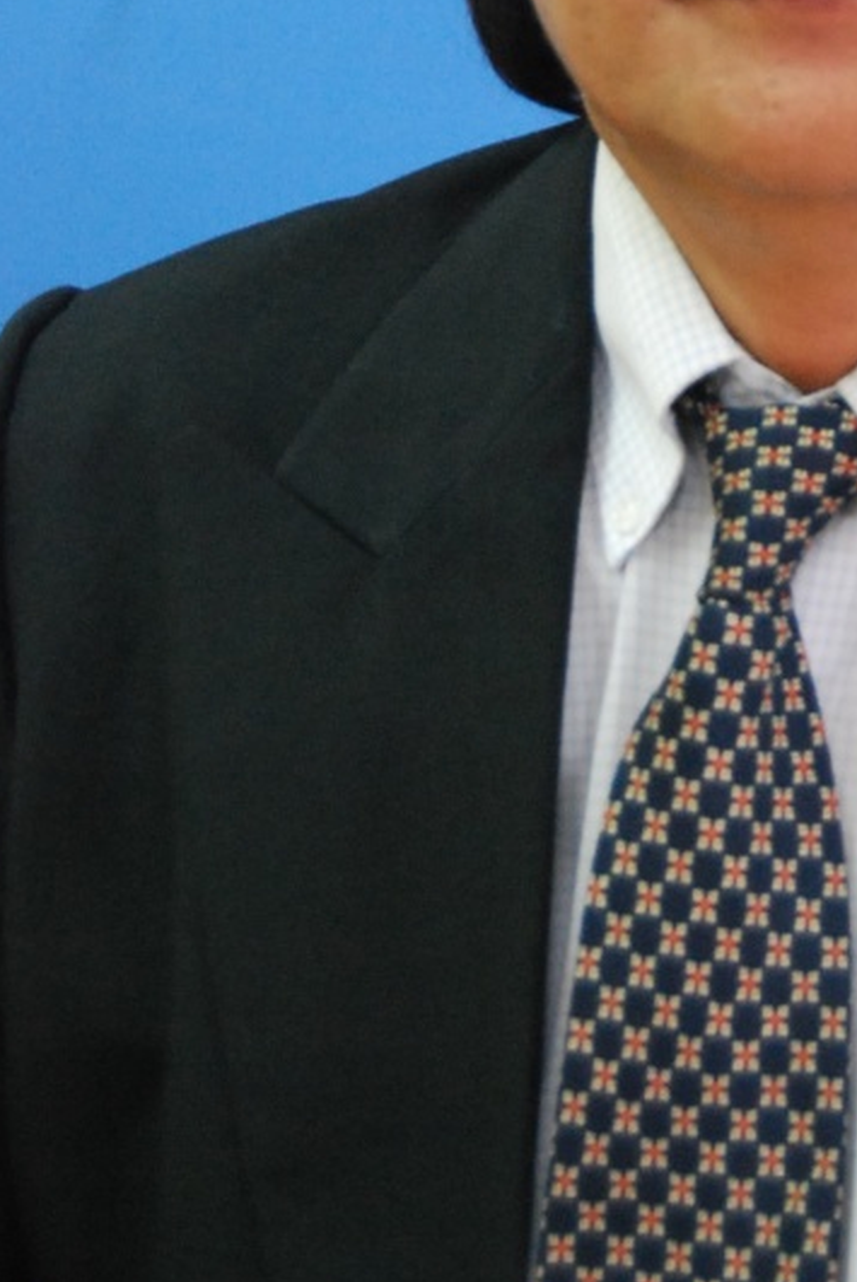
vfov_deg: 18.4
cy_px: 270
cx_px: 805
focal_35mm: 110
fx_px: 3920
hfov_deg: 12.4
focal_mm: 38
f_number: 5
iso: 1600
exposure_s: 1/15
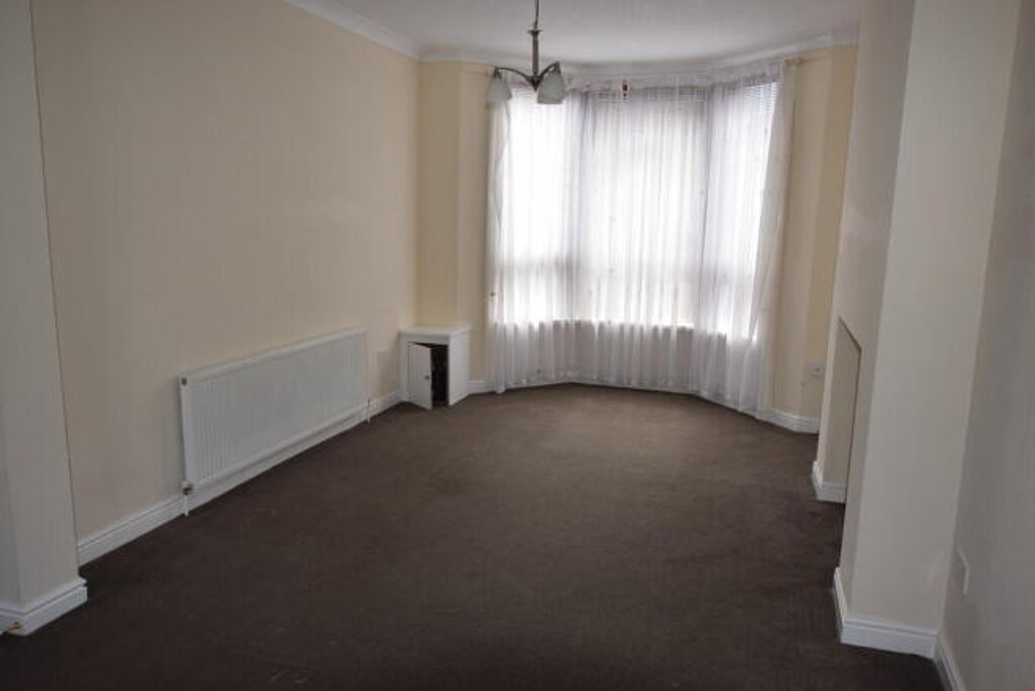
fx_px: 776
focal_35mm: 27
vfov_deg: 48.0
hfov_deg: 67.4
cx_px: 518
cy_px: 346
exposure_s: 1/125
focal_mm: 18
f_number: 5.6
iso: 450
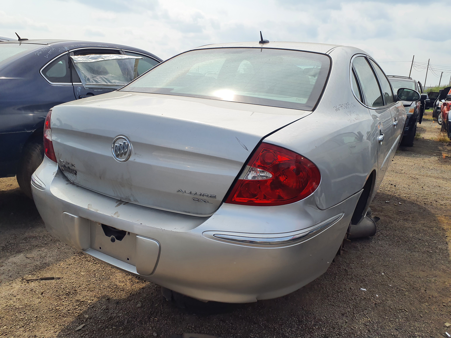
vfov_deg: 51.4
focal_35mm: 27
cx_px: 226
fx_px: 352
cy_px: 169
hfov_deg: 65.3
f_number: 1.9
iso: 40
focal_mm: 3.58
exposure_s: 1/1968
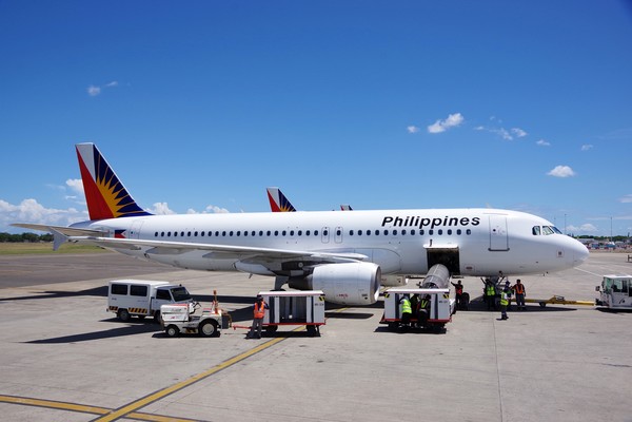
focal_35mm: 27
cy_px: 211
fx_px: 474
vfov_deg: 47.9
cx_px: 316
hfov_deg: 67.4
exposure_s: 1/640
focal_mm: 18
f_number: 8
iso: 200
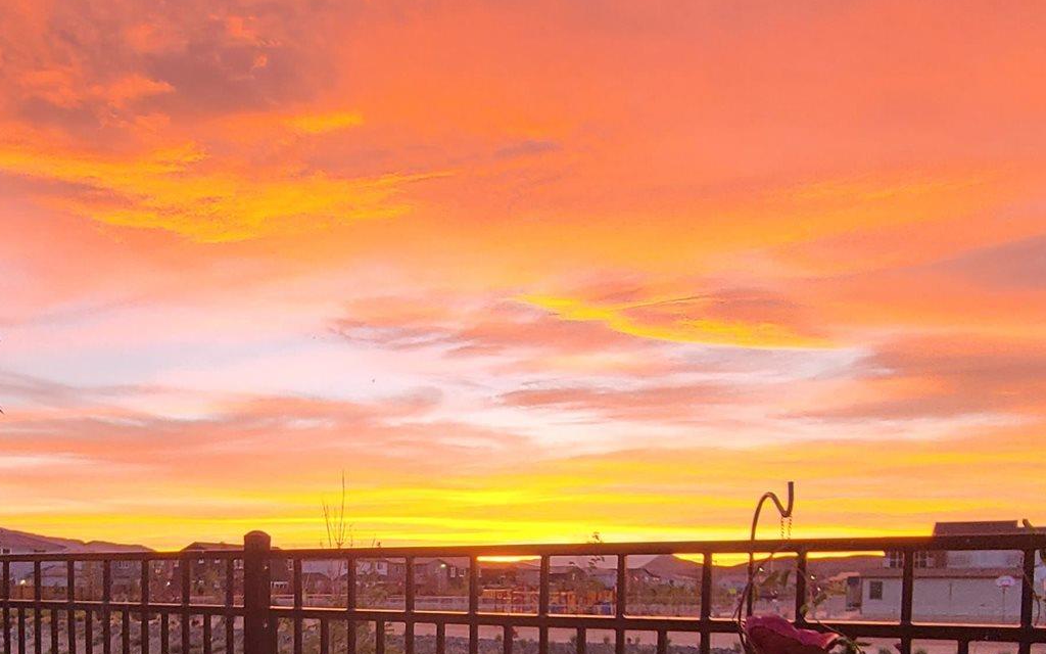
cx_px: 441
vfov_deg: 37.3
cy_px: 618
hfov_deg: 60.9
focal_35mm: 31
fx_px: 884
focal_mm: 2.2
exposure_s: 1/97
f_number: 2.2
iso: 80
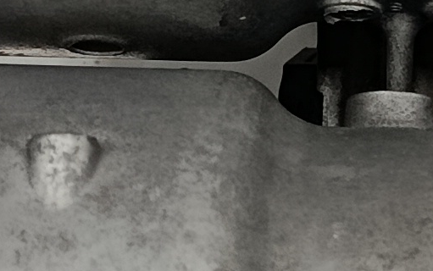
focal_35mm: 199
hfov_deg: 10.2
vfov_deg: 6.6
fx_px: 2350
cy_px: -7
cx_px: 621
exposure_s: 1/100
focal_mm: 5.24
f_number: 1.7
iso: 981
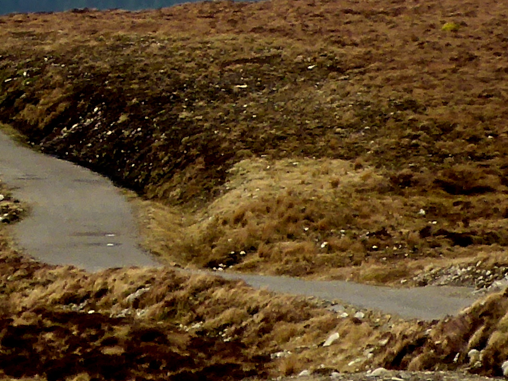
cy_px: -97
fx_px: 9582
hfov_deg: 3.0
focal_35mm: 653
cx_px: 242
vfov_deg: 2.3
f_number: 5.9
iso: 100
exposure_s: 1/160
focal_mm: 22.8
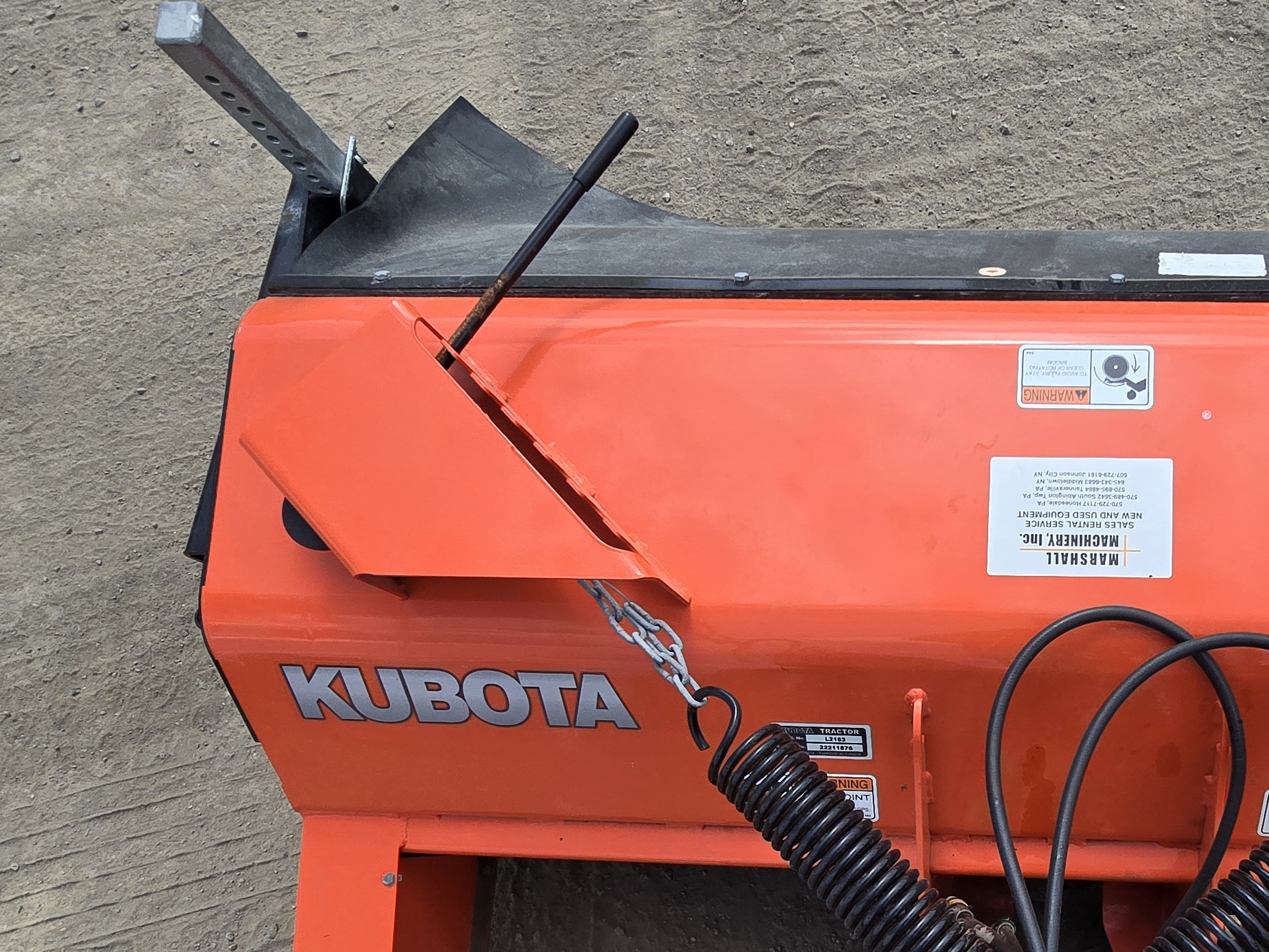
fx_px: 1027
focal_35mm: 28
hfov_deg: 59.2
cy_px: 731
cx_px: 987
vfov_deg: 47.6
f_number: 2.2
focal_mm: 2.2
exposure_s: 1/1869
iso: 50
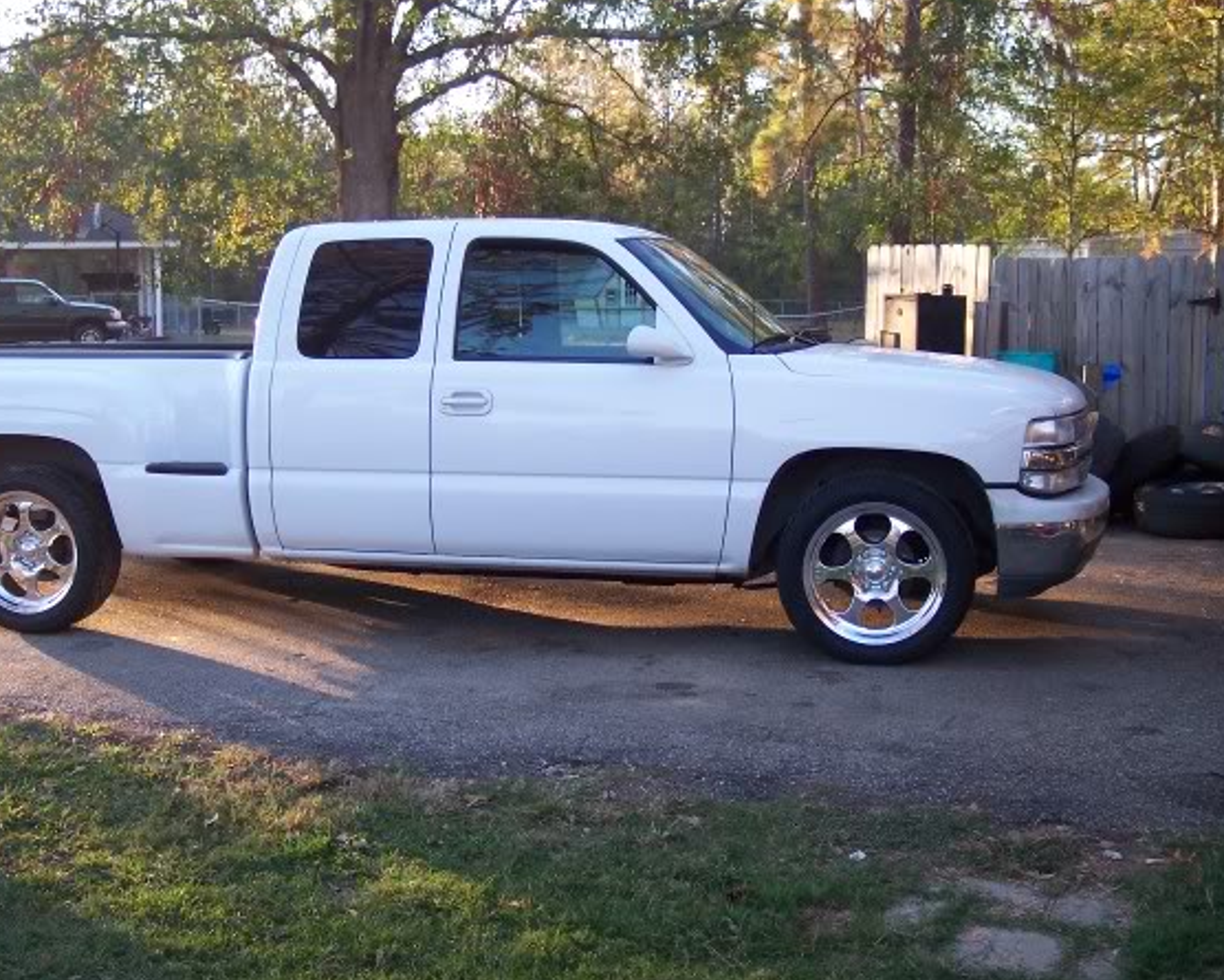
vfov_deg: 34.9
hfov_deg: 42.8
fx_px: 1558
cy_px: 499
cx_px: 538
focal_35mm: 43
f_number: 2.8
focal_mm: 8
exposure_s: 1/125
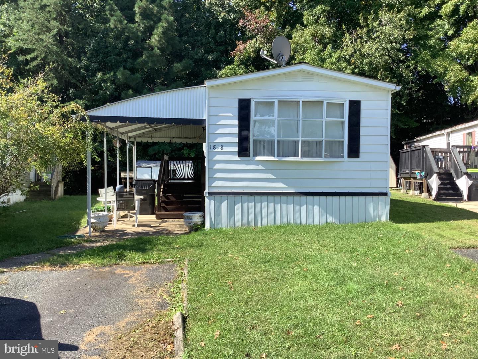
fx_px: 428
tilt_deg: -1.9
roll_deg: -0.1
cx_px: 239
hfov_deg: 58.4
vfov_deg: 45.4
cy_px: 180
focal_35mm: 31
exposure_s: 1/515
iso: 25
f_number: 2.4
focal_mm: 3.3
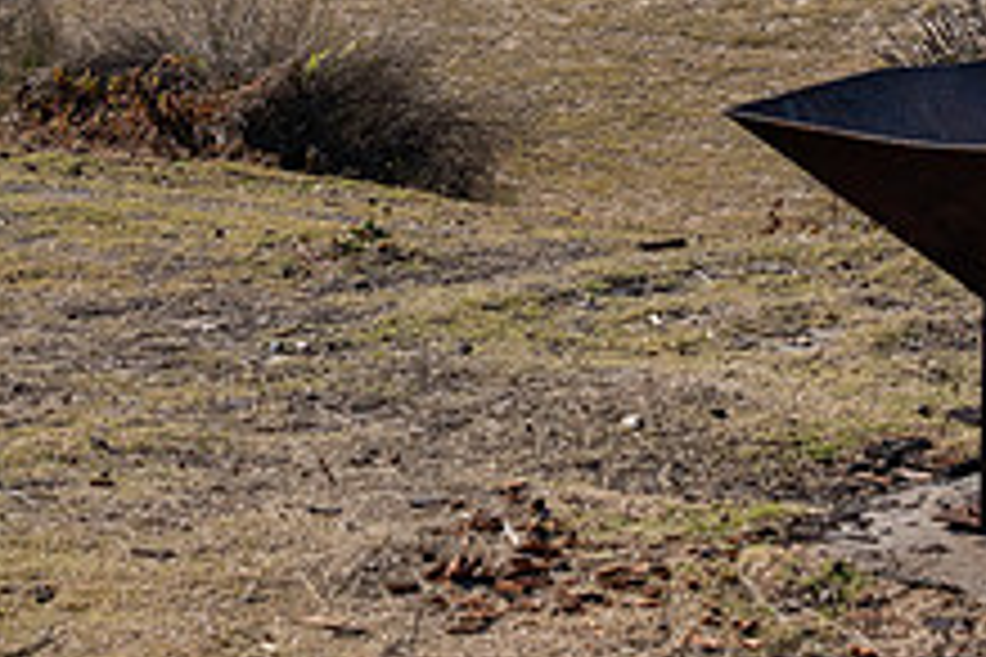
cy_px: 10
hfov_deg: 13.2
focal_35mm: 156
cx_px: 501
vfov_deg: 8.7
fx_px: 4272
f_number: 8
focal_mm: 52
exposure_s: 1/500
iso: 400
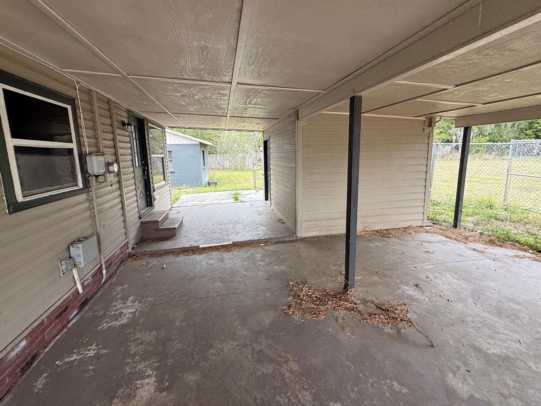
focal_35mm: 15
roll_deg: +2.9
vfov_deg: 81.6
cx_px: 264
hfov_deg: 98.1
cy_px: 189
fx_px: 234
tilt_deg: -6.3
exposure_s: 1/212
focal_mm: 2.22
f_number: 2.2
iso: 50
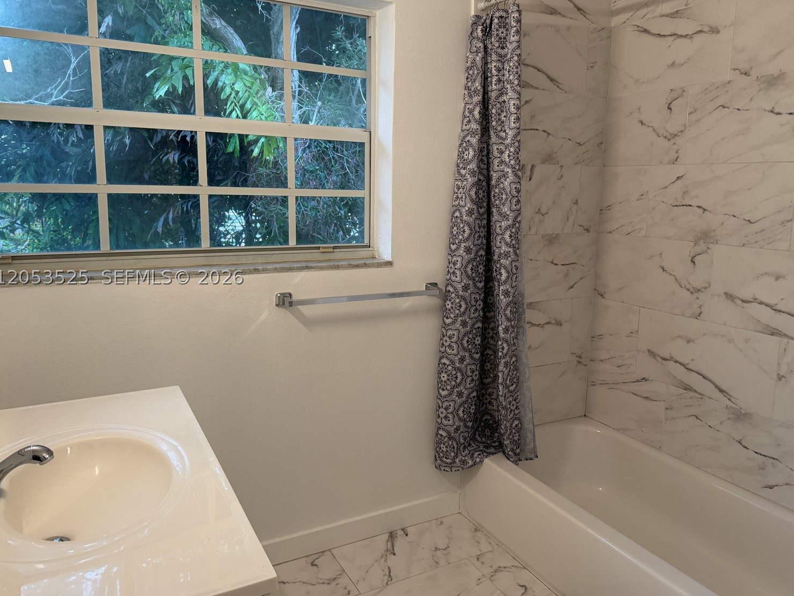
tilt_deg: -8.2
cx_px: 408
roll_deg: -0.4
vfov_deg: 53.0
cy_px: 277
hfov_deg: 67.3
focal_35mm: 26
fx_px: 596
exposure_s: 1/120
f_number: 1.78
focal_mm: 6.76
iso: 200
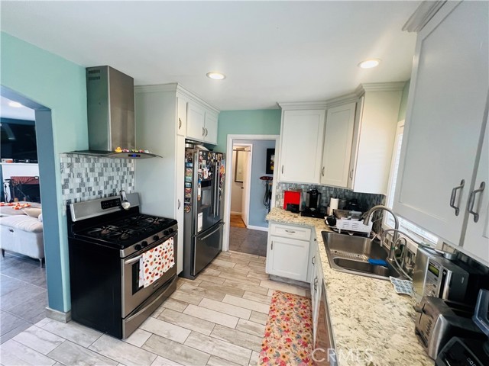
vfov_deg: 89.9
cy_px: 183
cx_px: 244
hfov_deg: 106.2
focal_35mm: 13
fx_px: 184
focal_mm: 1.57
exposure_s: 1/120
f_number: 1.8
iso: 250
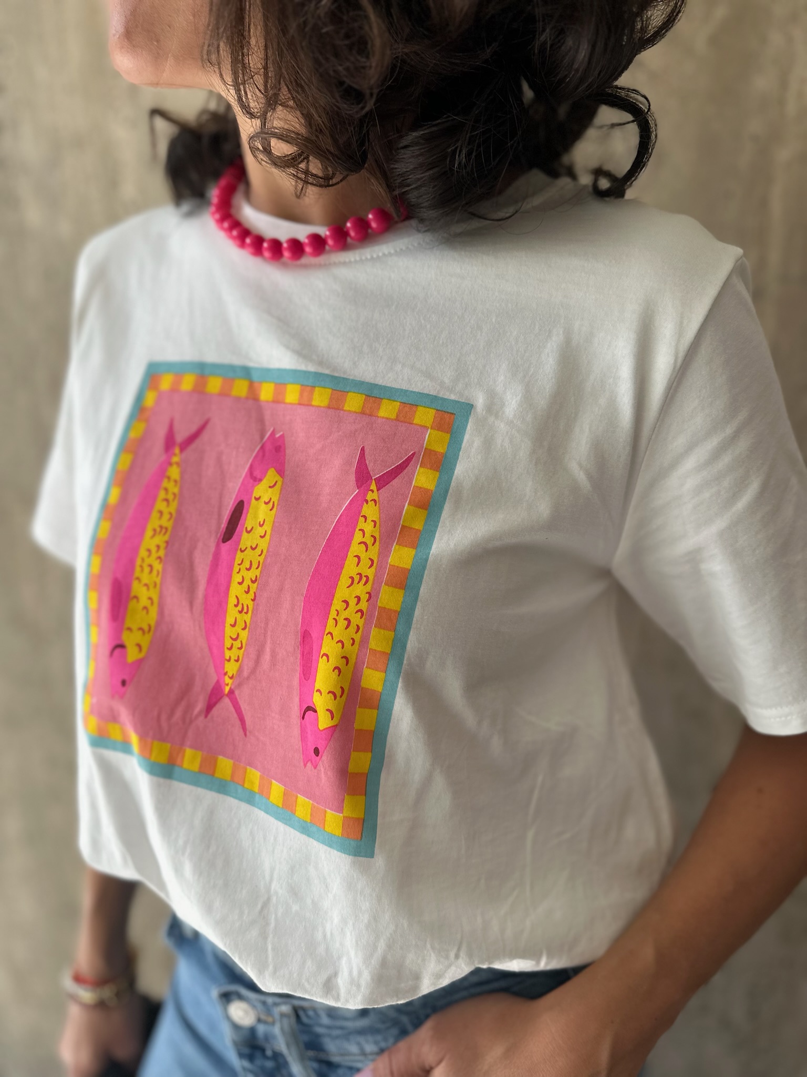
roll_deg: -0.6
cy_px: 538
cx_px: 404
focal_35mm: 24
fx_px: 746
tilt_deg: -15.8
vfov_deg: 71.6
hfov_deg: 56.8
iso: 80
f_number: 1.78
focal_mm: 6.86
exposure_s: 1/734
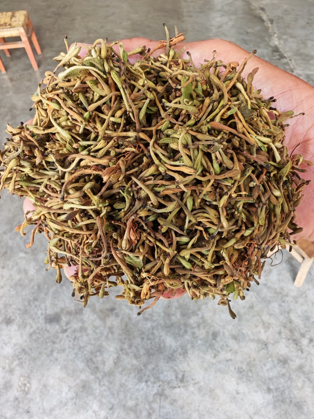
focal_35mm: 24
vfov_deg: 71.6
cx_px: 157
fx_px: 290
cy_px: 210
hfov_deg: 56.8
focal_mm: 1.96
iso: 160
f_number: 2.2
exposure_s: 1/100
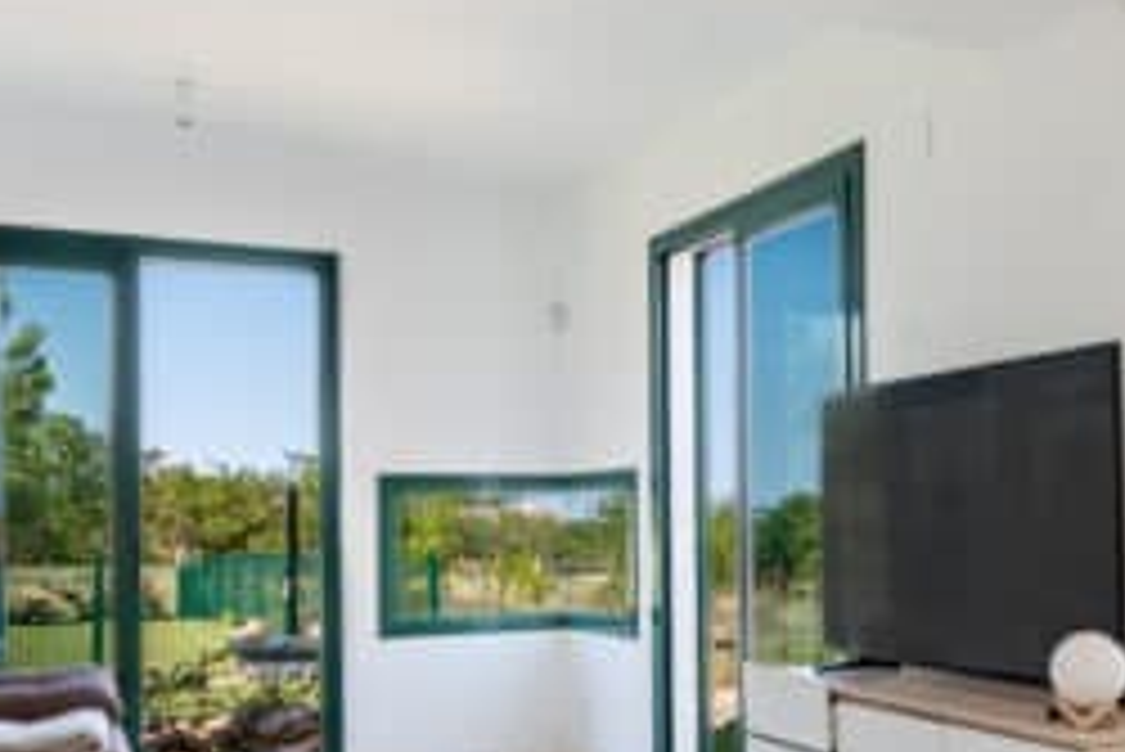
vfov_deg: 32.3
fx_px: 1282
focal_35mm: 41
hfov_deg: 46.1
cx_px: 806
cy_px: 531
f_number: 9
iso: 200
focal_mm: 14
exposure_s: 1/80
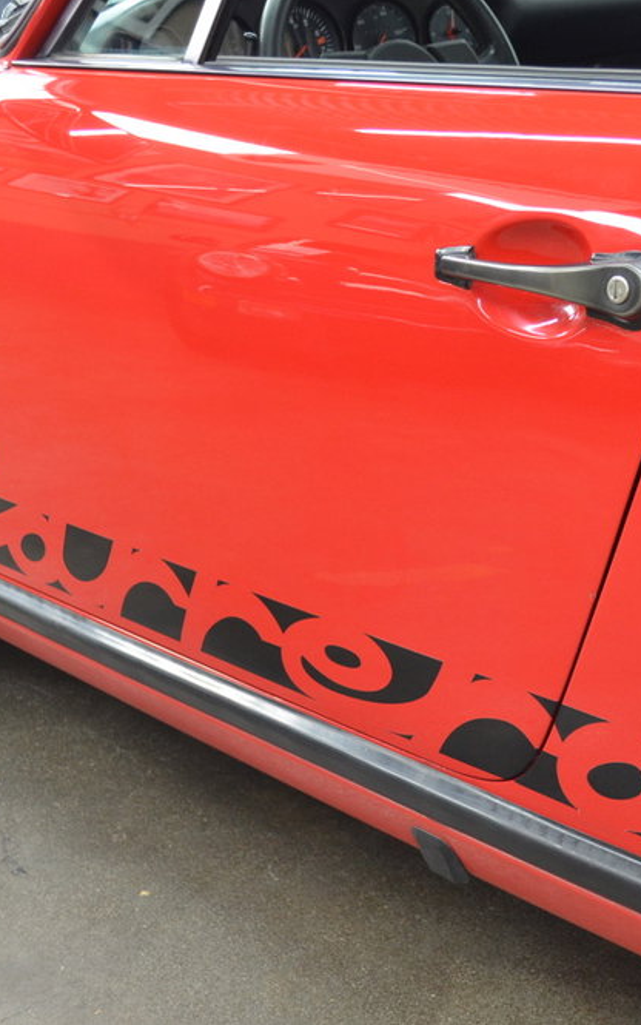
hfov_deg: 21.3
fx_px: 1704
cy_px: 504
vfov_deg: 33.5
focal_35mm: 61
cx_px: 401
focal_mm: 26
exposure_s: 1/30
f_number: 4.2
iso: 1000
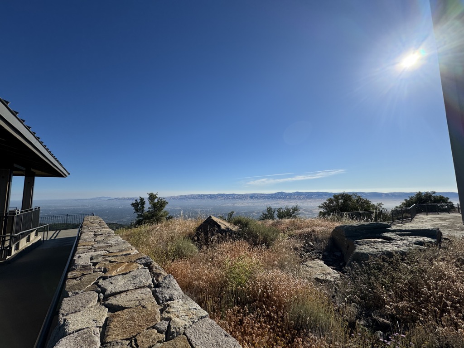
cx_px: 232
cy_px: 174
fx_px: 188
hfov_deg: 102.1
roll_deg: +0.6
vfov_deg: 85.7
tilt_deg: +5.8
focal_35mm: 14
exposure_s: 1/4132
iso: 50
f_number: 2.2
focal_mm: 2.22
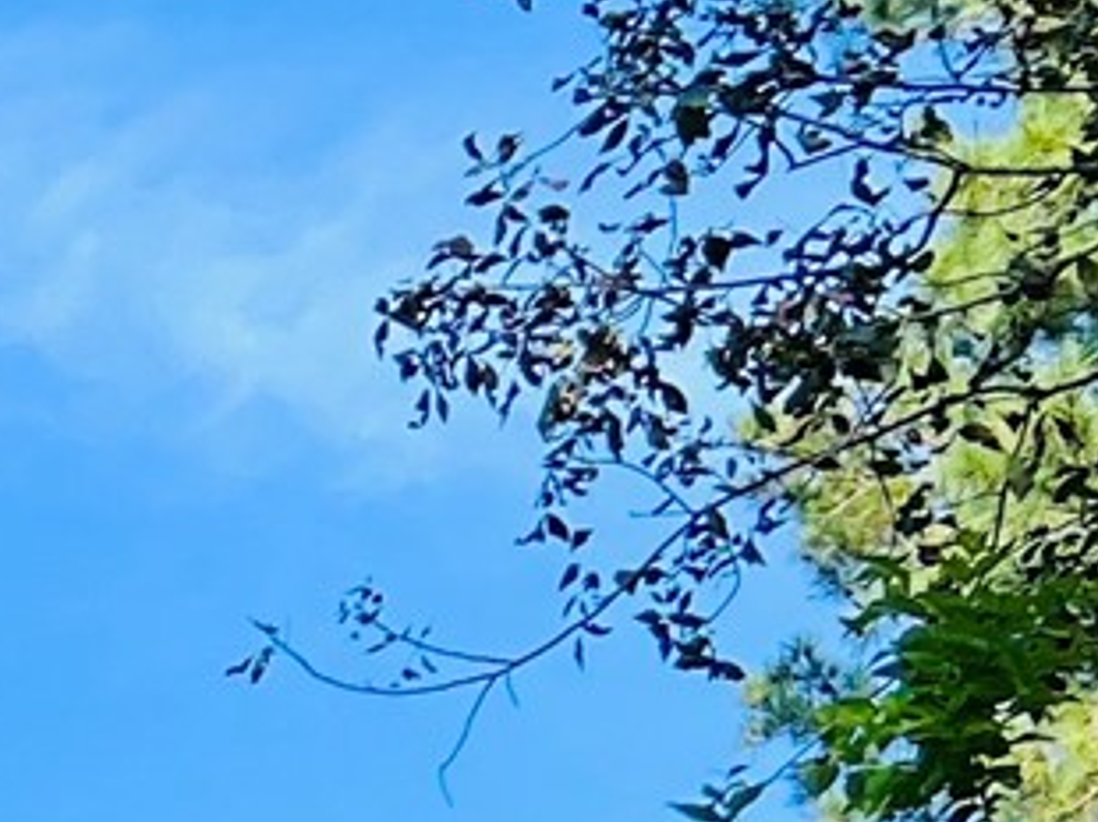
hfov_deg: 9.6
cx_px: -1867
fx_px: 5452
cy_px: 2055
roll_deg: -0.6
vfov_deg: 7.9
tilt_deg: +13.9
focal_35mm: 172
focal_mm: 5.7
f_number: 1.5
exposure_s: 1/1252
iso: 50
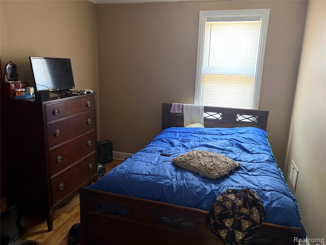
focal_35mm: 26
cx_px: 163
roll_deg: -1.2
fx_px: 245
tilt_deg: -12.5
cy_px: 122
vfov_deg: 53.1
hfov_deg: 67.3
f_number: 1.6
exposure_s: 1/40
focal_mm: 5.96
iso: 640
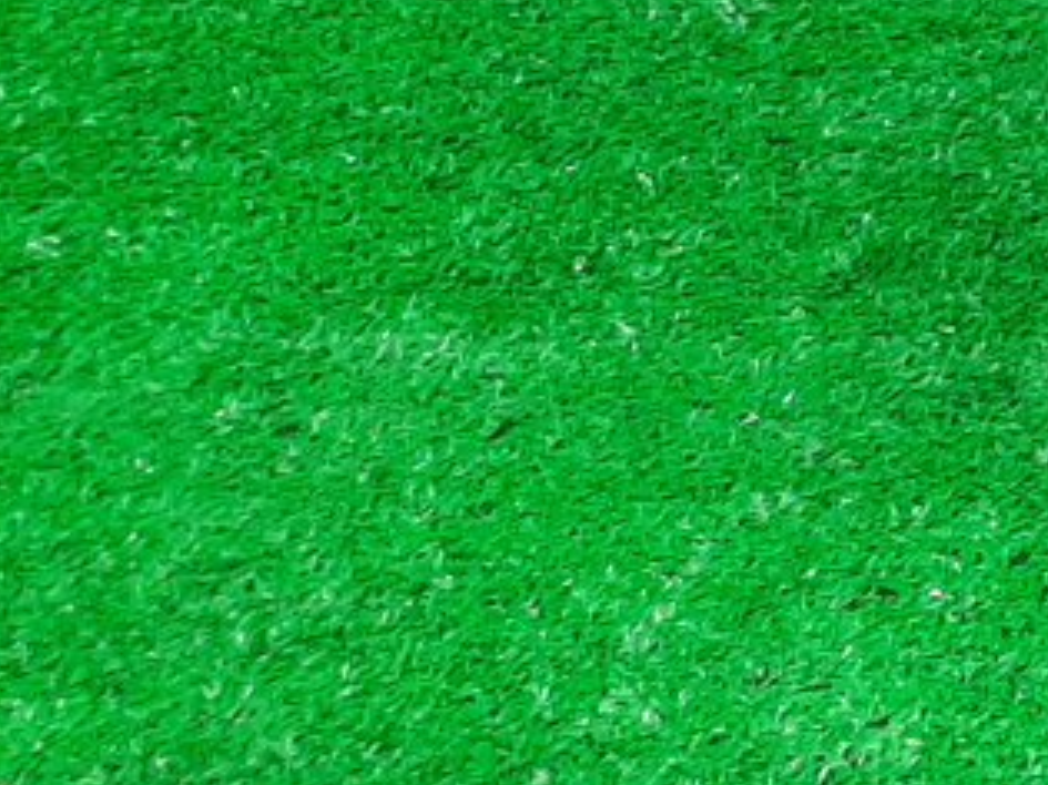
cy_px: -705
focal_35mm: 119
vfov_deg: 11.4
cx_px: 2385
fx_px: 3601
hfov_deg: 13.1
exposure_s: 1/50
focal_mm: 3.93
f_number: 1.7
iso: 205
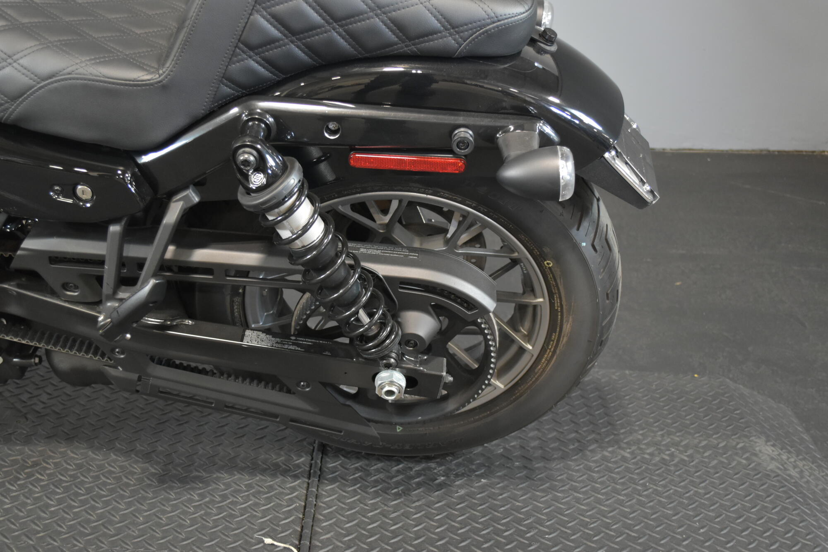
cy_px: 276
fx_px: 1001
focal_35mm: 44
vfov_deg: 30.9
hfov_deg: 44.9
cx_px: 414
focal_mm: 29
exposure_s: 1/15
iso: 1600
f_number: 4.5
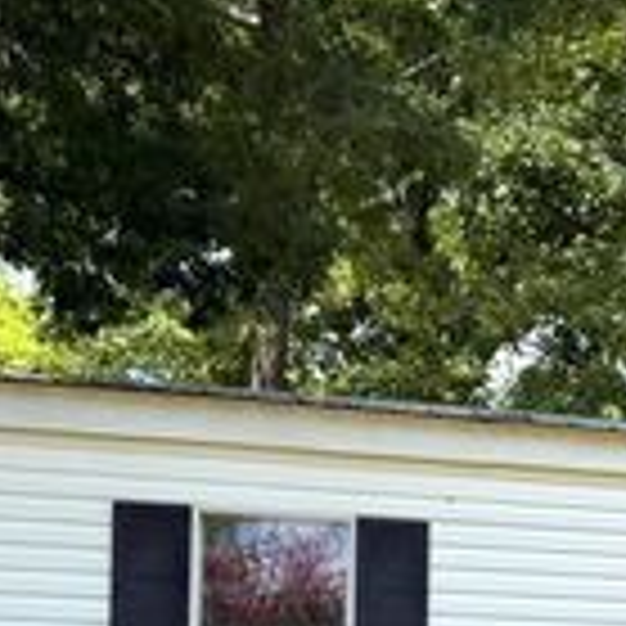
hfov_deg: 15.2
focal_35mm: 105
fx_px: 2148
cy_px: 723
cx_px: 973
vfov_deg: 16.0
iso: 80
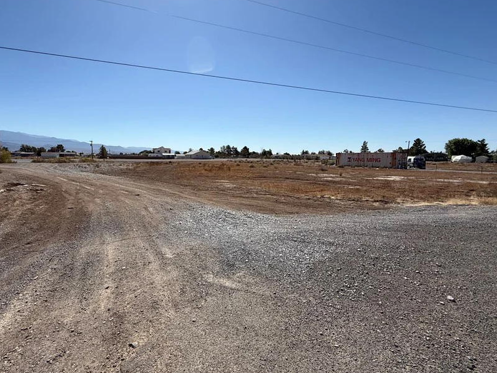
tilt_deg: -1.9
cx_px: 219
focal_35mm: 18
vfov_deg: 71.5
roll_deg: -0.4
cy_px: 171
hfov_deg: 87.4
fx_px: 258
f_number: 2.2
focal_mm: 2.22
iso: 50
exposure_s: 1/4149
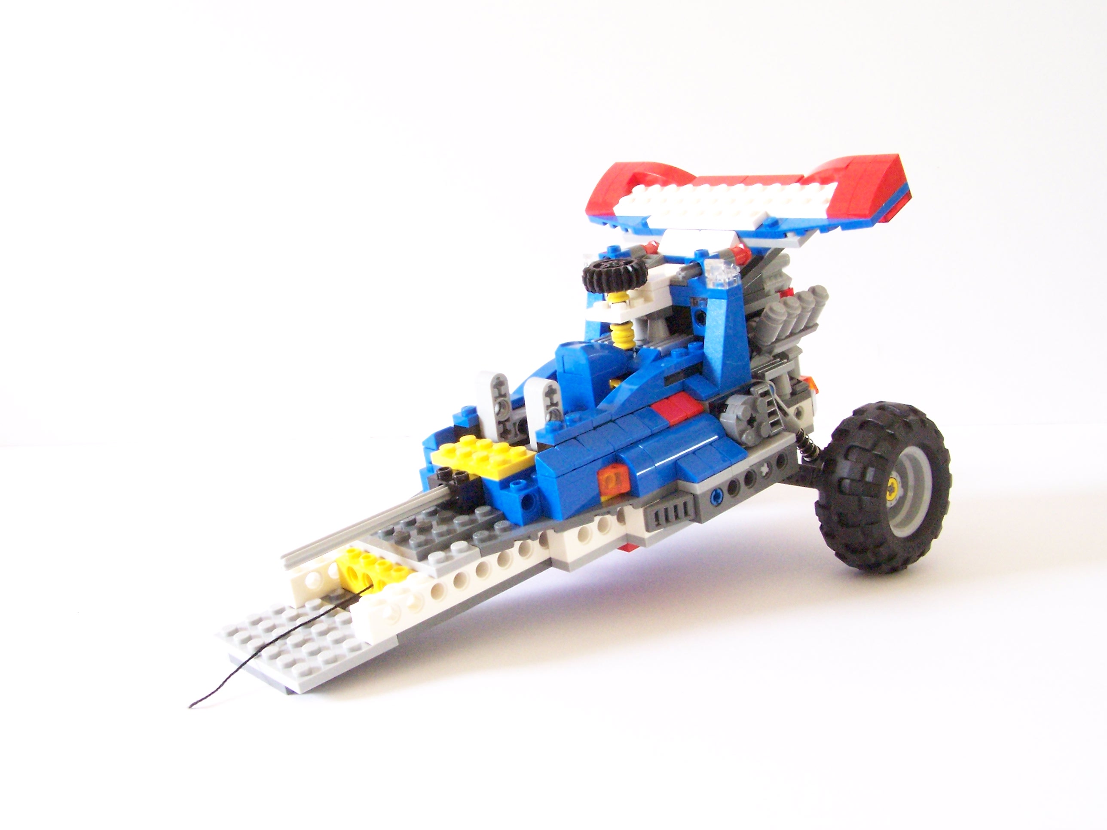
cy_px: 415
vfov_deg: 37.7
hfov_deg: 49.0
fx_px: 1215
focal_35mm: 38
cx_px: 554
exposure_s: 1/15
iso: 400
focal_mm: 6.3
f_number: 6.3
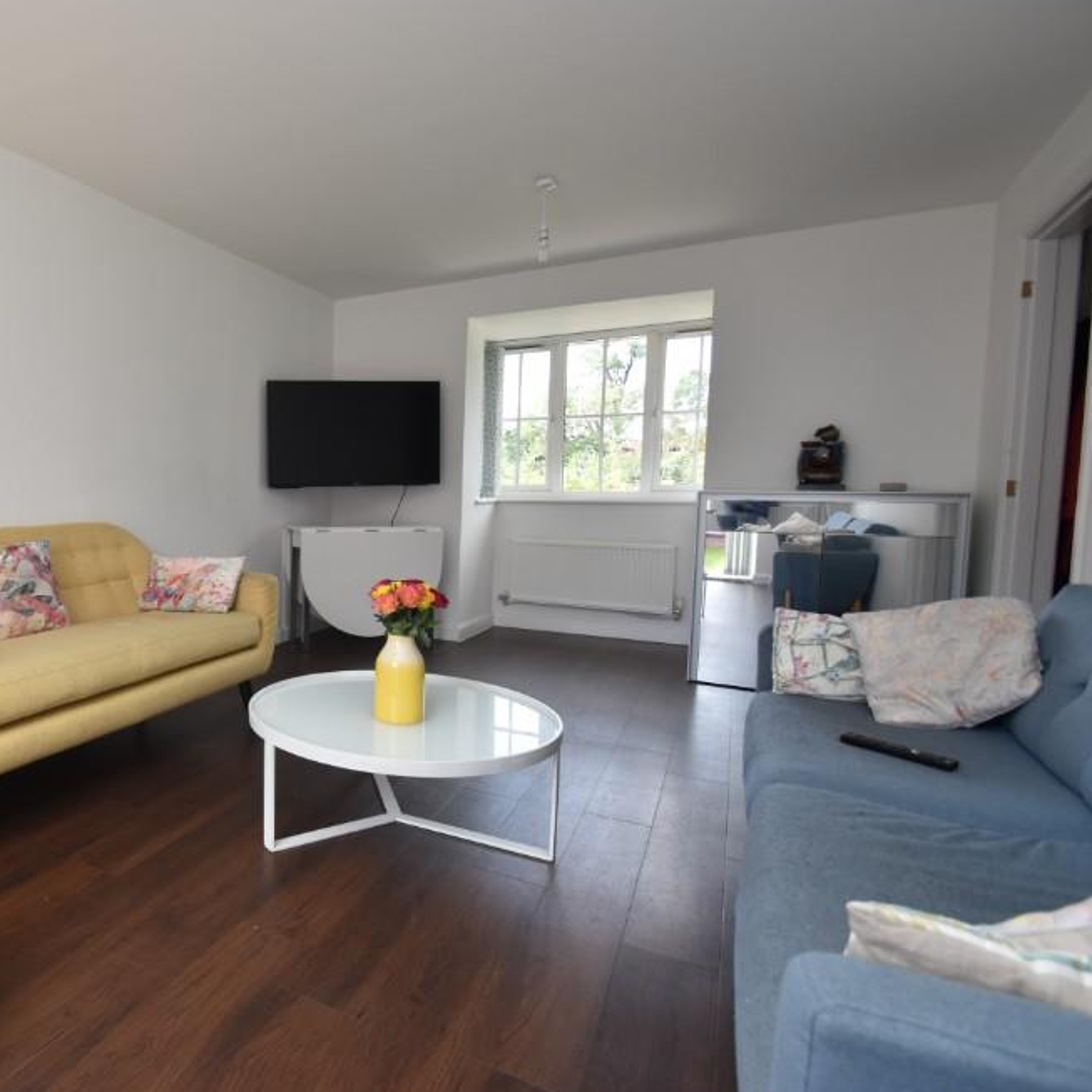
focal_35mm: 20
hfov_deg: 68.5
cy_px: 529
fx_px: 714
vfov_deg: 74.8
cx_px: 237
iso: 450
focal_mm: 10
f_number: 5
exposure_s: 1/200
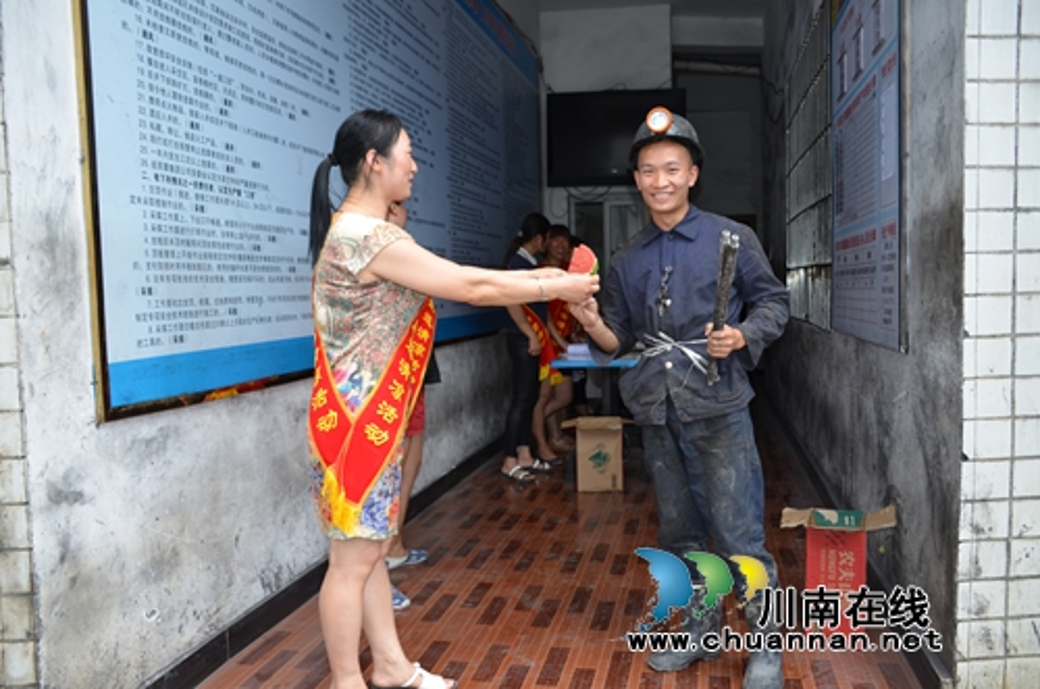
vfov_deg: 43.4
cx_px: 520
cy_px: 344
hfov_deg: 62.0
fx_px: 865
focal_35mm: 30
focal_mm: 20
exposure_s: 1/250
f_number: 4
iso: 125
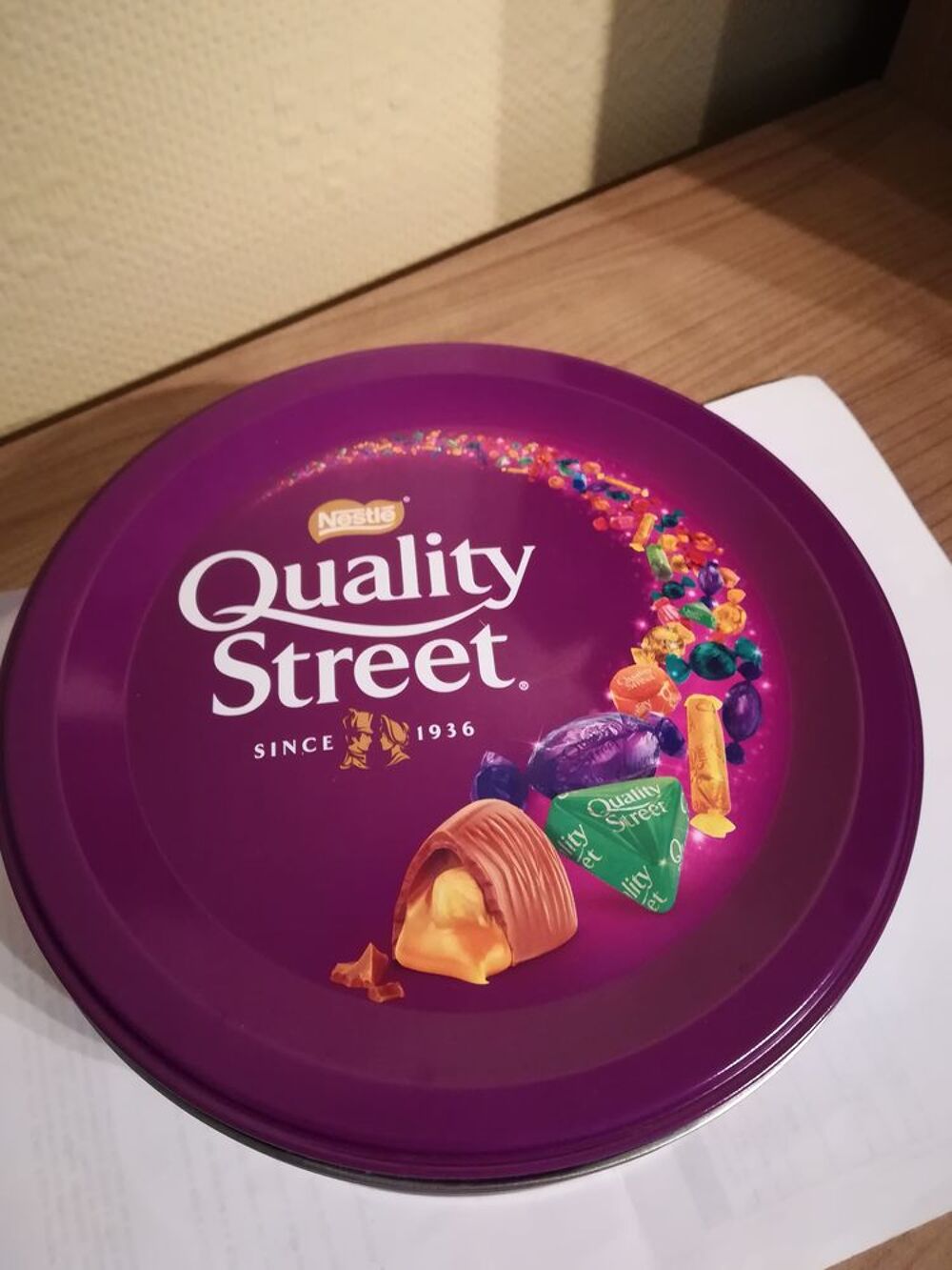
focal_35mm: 26
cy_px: 635
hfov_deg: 53.1
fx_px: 953
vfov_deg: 67.3
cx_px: 476
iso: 640
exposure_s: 1/20
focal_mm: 3.83
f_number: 2.2
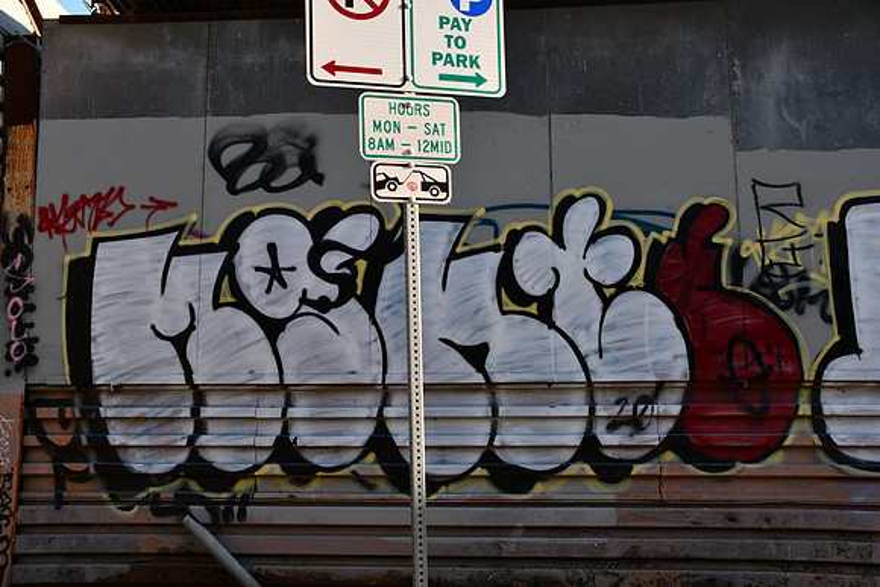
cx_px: 440
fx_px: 880
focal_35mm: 36
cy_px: 294
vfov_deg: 36.9
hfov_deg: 53.1
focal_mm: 24
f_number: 8
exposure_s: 1/250
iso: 200
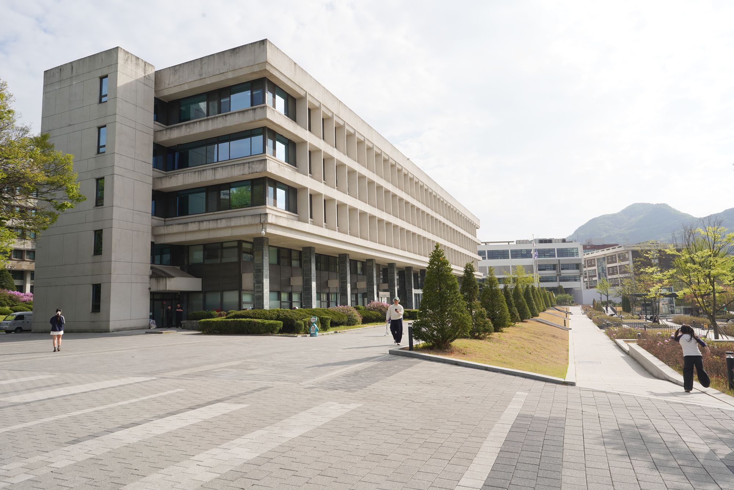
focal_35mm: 24
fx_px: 489
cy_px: 245
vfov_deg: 53.1
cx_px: 367
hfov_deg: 73.7
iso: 100
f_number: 14
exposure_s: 1/100
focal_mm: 24
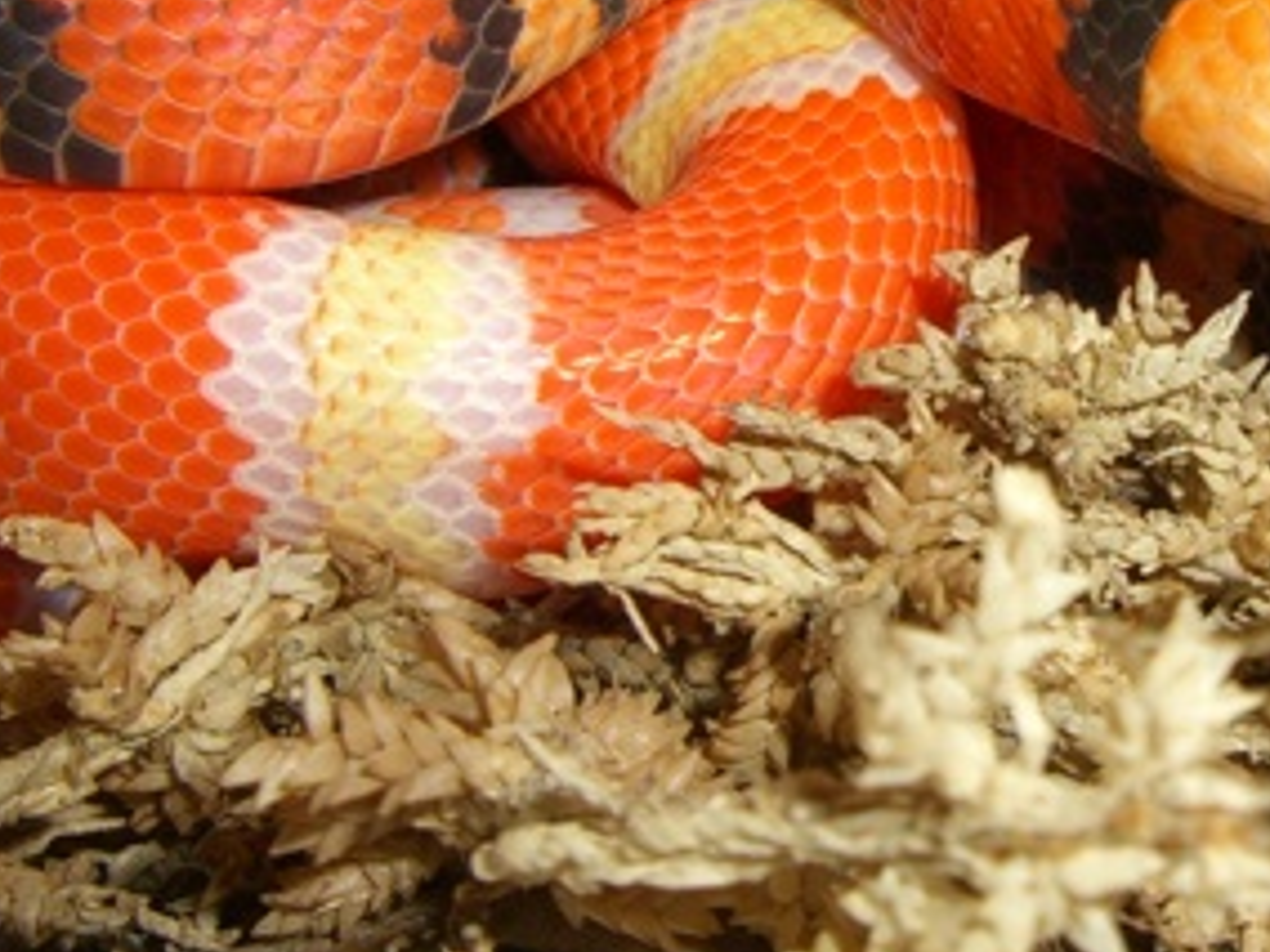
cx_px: 1109
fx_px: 3926
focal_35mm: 107
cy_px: 215
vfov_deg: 13.8
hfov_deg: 18.1
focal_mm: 6.2
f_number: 4.3
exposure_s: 1/60
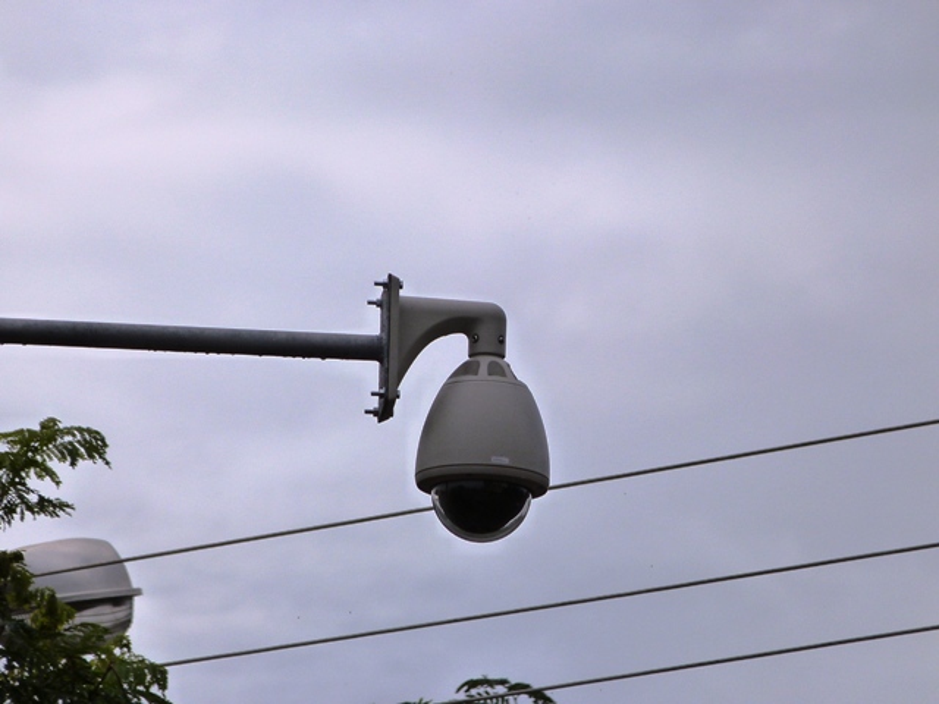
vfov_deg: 2.4
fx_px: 17089
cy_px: 352
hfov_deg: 3.1
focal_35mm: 630
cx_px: 470
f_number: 5.6
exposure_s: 1/1600
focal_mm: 108
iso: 160
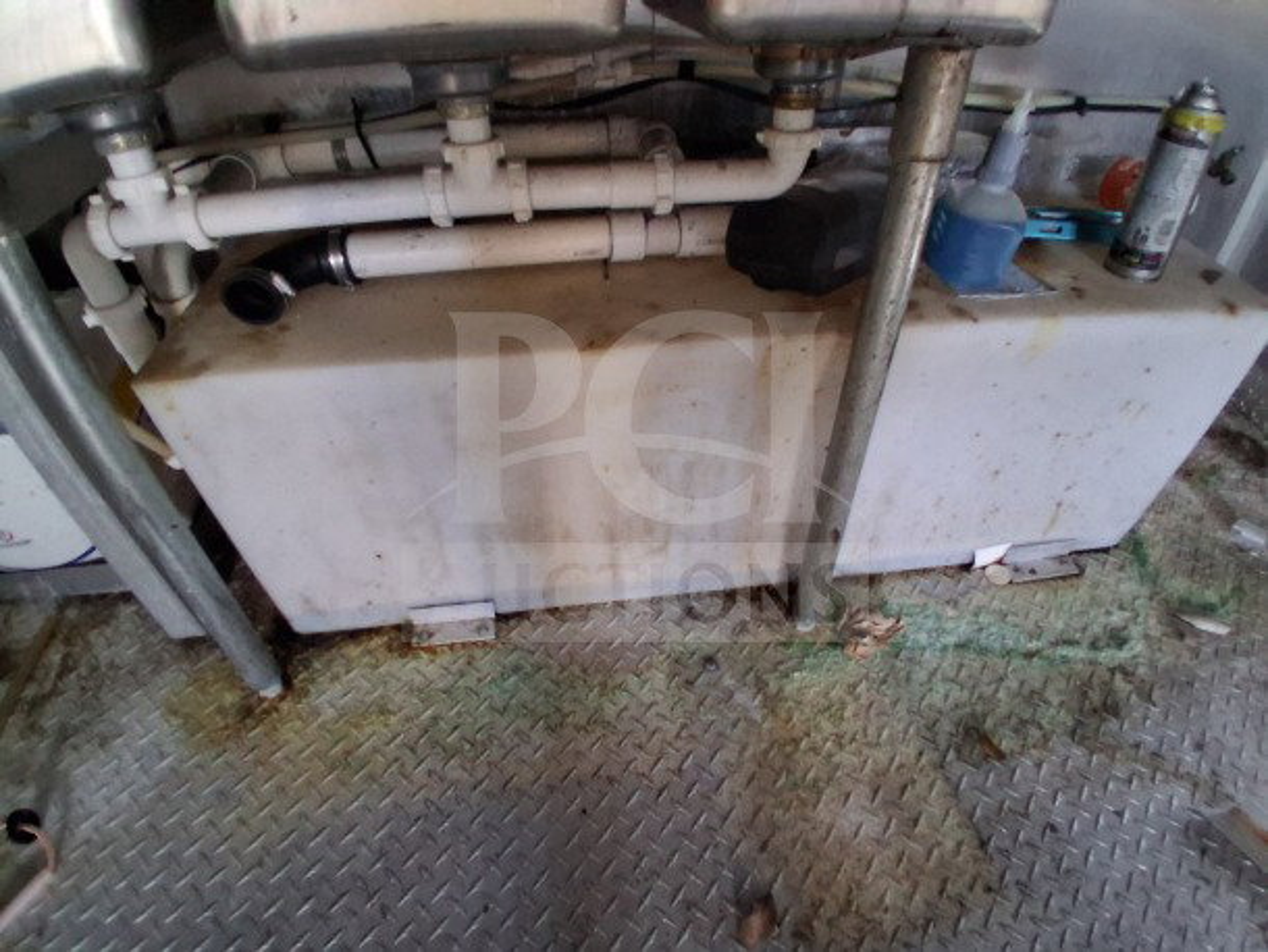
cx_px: 634
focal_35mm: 17
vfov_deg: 74.8
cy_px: 476
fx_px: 623
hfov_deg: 91.0
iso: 800
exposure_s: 1/24
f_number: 2.2
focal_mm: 1.4
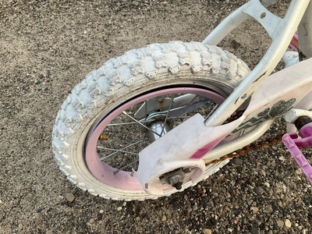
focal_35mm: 29
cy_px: 117
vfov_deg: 48.2
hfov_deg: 61.7
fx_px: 261
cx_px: 156
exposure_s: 1/122
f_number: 1.8
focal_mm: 3
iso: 64
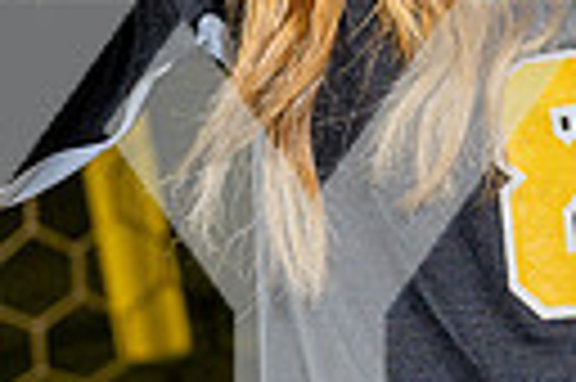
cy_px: -308
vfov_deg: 5.8
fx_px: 3691
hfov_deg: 8.9
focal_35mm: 231
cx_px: 513
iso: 800
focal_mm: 51
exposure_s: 1/250
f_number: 5.6
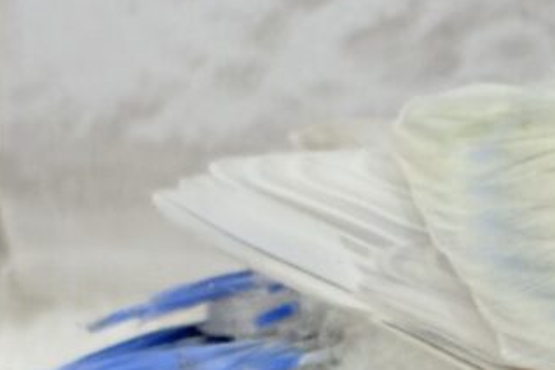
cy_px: 267
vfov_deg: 6.7
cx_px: 927
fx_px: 3145
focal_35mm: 204
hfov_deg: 9.7
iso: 50
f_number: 1.6
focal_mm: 5.96
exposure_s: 1/100
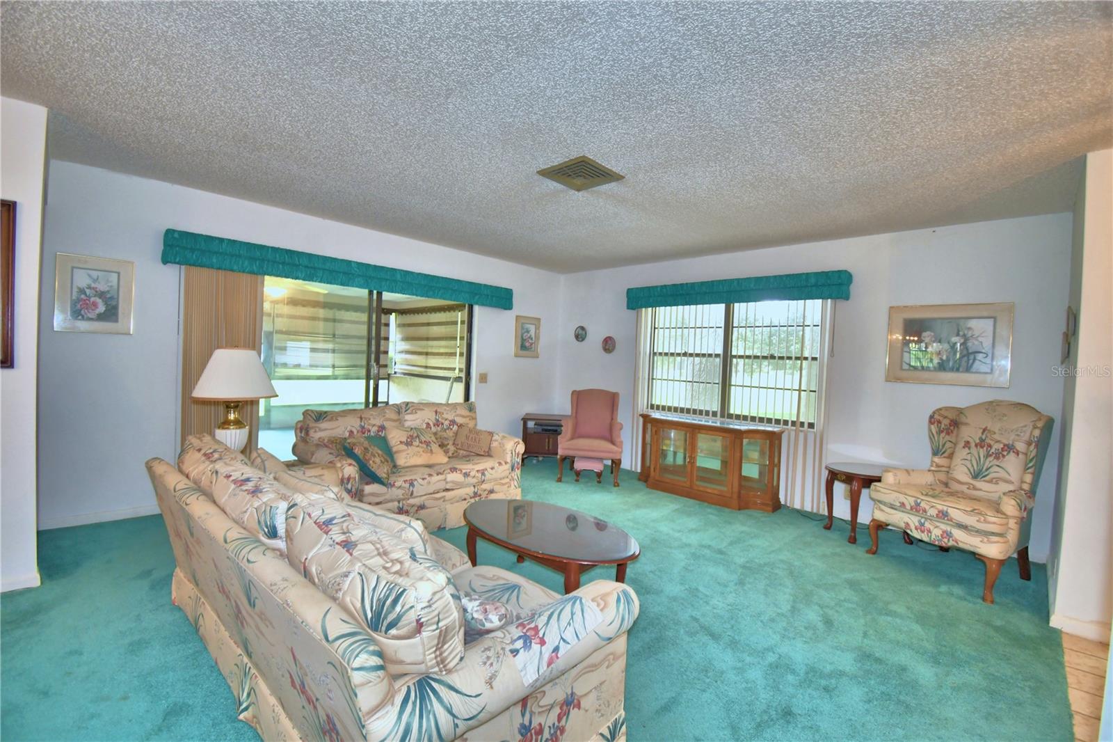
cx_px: 556
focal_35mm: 15
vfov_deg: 77.3
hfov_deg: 100.4
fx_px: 464
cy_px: 371
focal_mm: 10
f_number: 4.5
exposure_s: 1/30
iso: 320
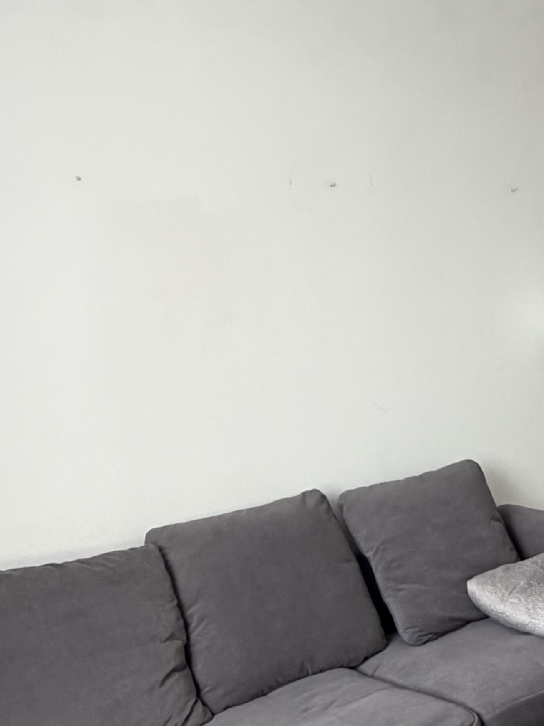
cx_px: 581
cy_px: 408
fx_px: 964
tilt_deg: -7.6
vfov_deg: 41.2
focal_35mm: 46
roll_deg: +4.1
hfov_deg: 28.9
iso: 320
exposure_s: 1/103
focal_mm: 2.22
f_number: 2.2
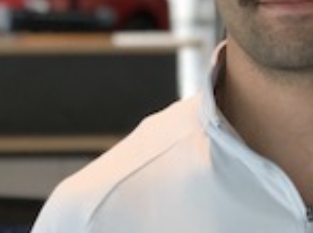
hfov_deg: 12.7
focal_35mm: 154
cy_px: 40
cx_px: 315
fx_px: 1388
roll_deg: -0.2
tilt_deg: -3.7
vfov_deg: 9.6
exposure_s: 1/57
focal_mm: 6.6
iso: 50
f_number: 2.8
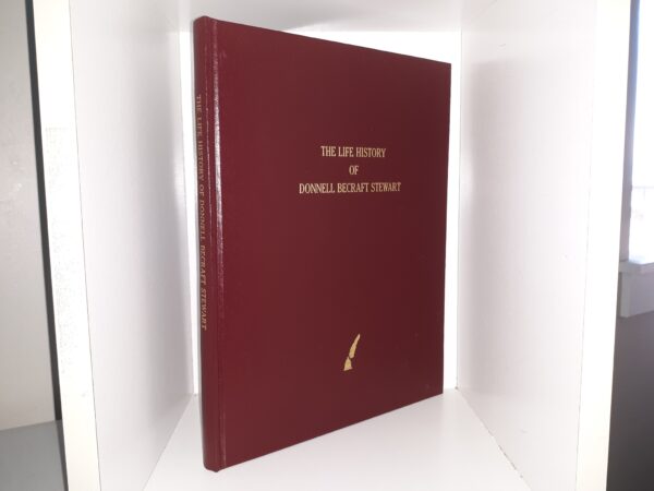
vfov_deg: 49.7
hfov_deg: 63.4
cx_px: 327
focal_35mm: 28
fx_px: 529
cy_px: 246
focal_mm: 3.7
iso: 40
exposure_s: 1/40
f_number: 1.7
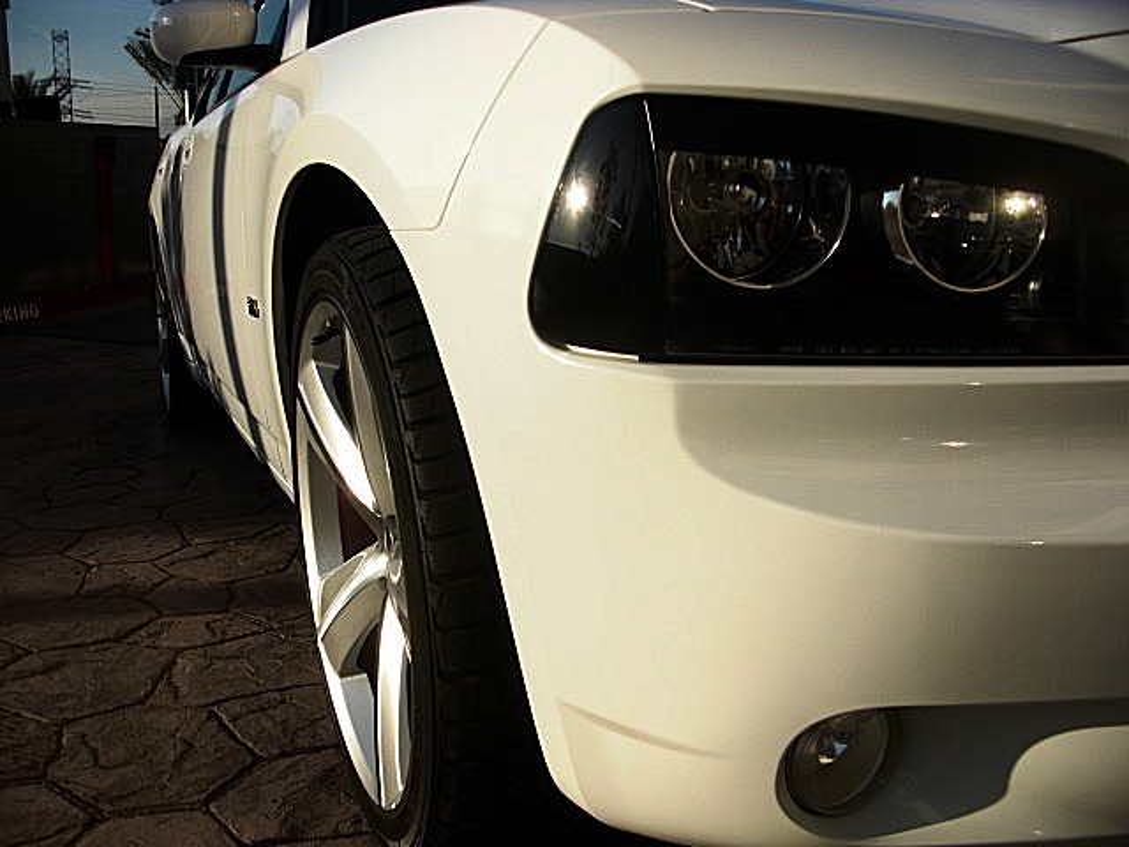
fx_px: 1174
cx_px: 564
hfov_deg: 51.4
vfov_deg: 39.7
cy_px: 424
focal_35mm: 36
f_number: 7.9
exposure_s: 1/160
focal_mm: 6.3
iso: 50
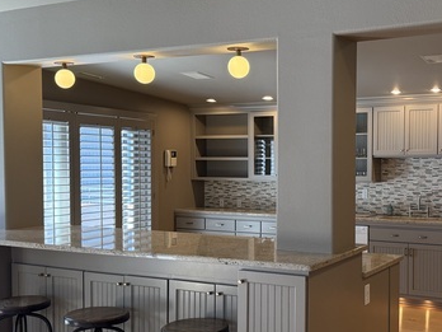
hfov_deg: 40.5
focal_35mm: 46
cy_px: 197
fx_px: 587
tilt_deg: -1.1
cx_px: 308
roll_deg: +0.8
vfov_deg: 31.4
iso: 200
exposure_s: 1/178
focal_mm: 6.76
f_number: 1.78
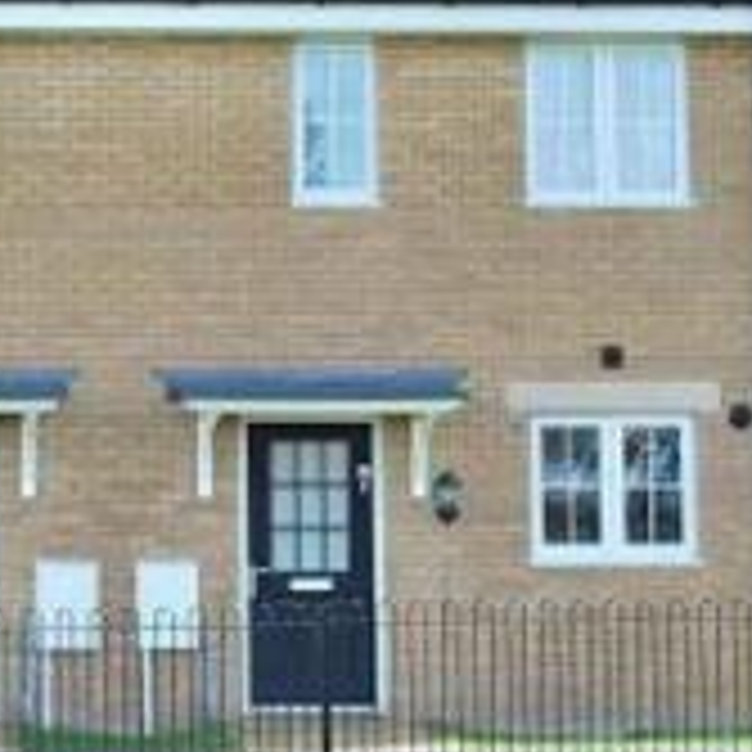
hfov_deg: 16.7
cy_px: 236
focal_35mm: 102
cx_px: -9
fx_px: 2507
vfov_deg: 17.0
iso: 100
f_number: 5.6
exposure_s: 1/125
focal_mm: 28
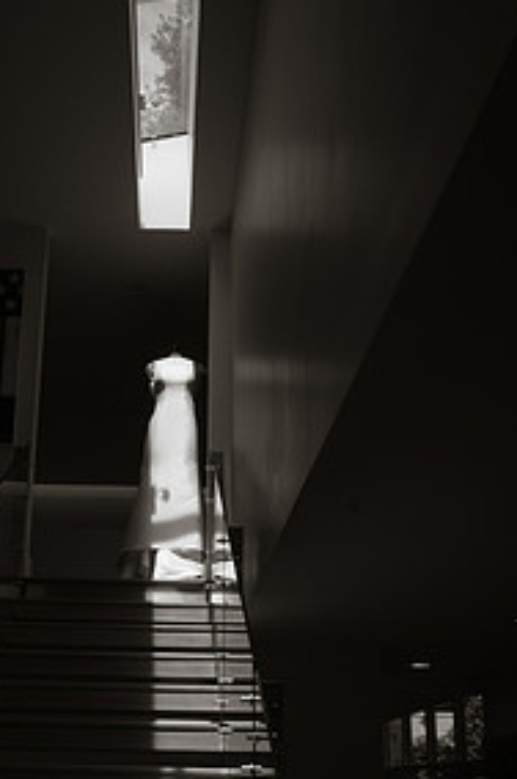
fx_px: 928
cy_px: 517
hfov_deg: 30.8
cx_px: 154
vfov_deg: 44.8
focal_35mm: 43
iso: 200
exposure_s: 1/125
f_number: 18
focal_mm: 18.2
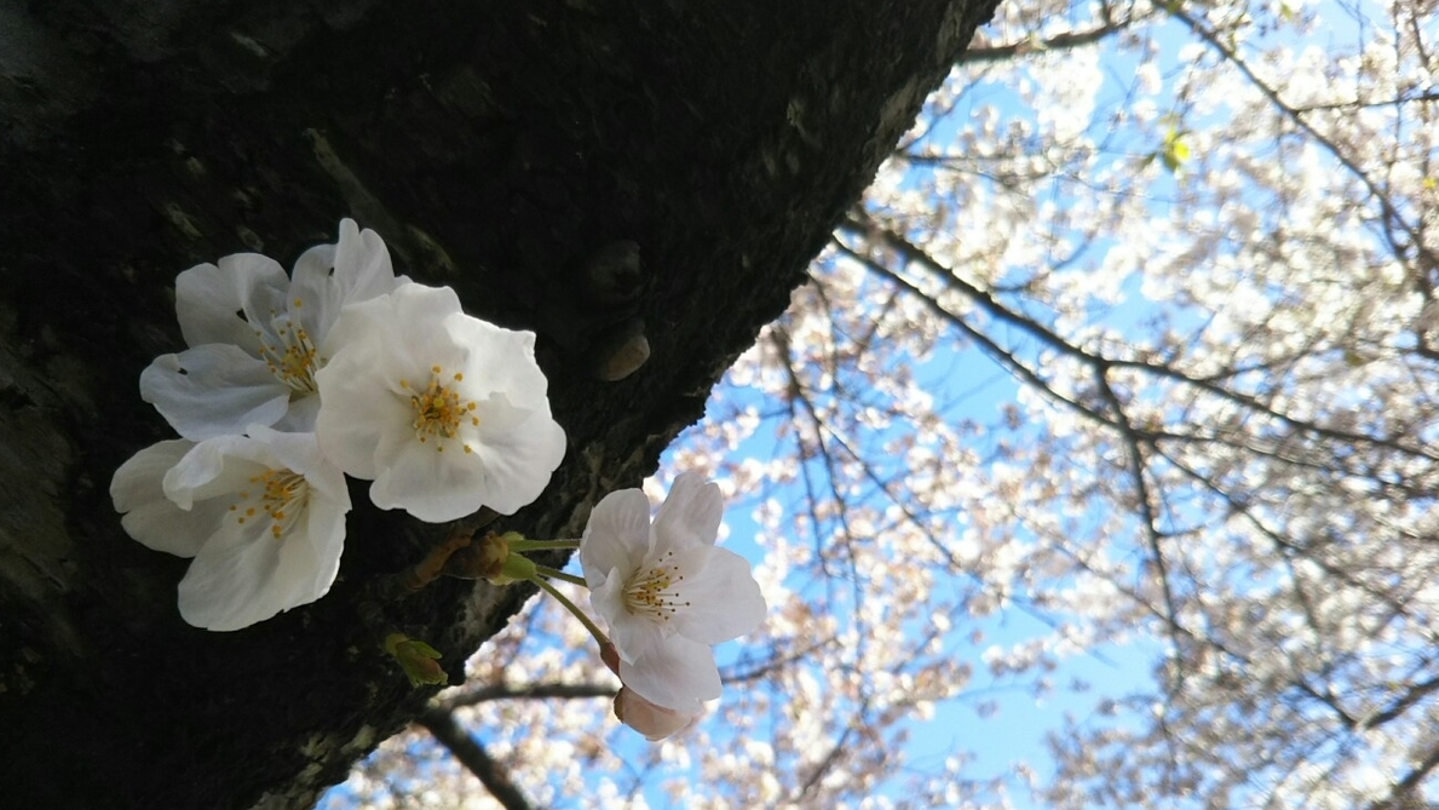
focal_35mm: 33
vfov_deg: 35.5
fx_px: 1259
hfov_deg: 59.5
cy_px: 494
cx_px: 716
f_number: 2.2
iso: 25
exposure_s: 1/311
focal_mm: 4
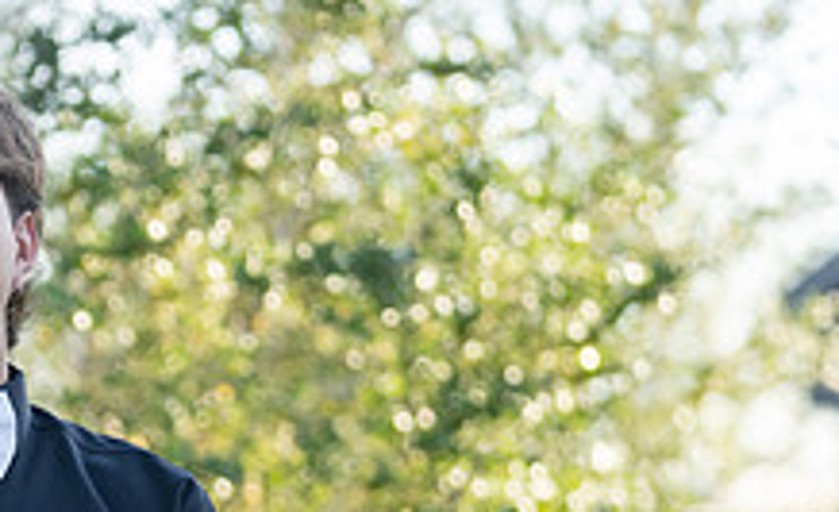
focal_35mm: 268
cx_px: -111
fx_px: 6087
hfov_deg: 7.8
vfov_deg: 4.8
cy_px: 591
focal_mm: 95
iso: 100
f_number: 2.8
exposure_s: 1/320
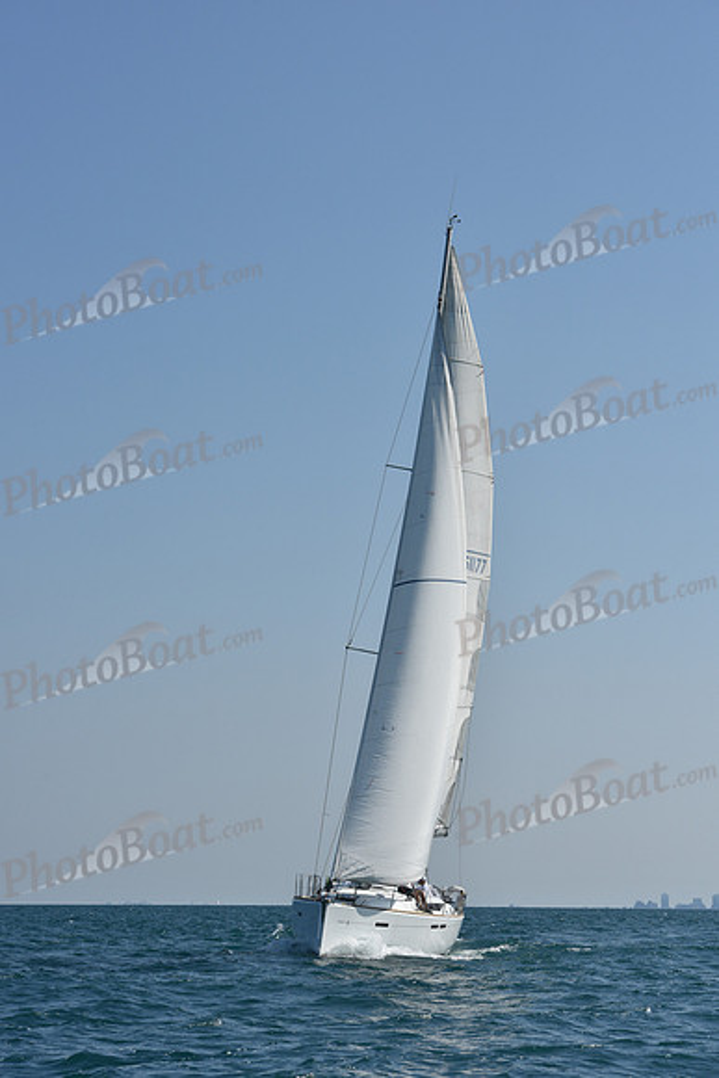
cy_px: 539
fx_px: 2934
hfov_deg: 14.0
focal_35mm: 98
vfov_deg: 20.8
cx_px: 360
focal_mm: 98
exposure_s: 1/1600
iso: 250
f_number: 9
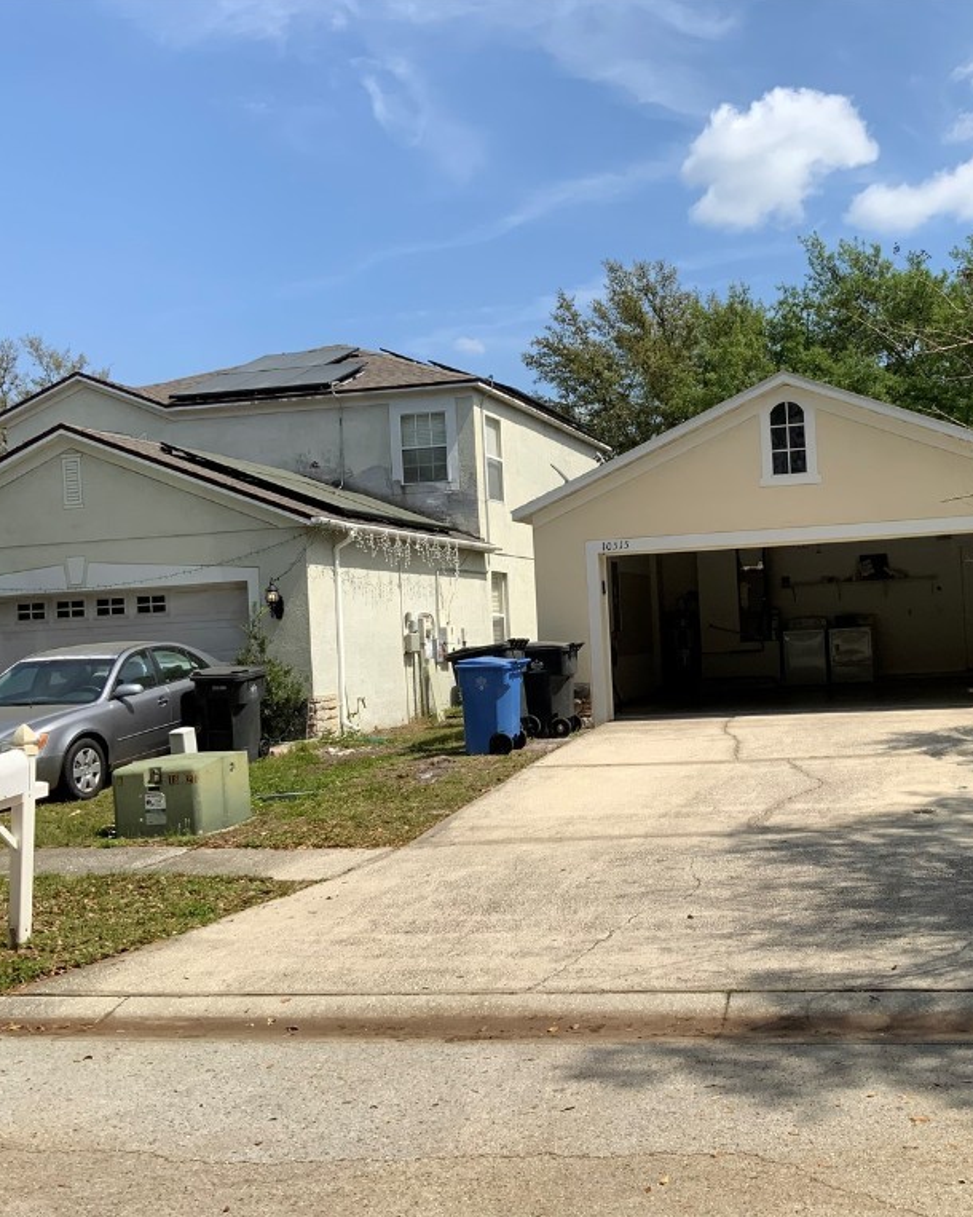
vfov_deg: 47.9
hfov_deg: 38.4
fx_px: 1368
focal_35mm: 38
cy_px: 606
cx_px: 689
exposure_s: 1/2320
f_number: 1.8
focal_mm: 3
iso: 16
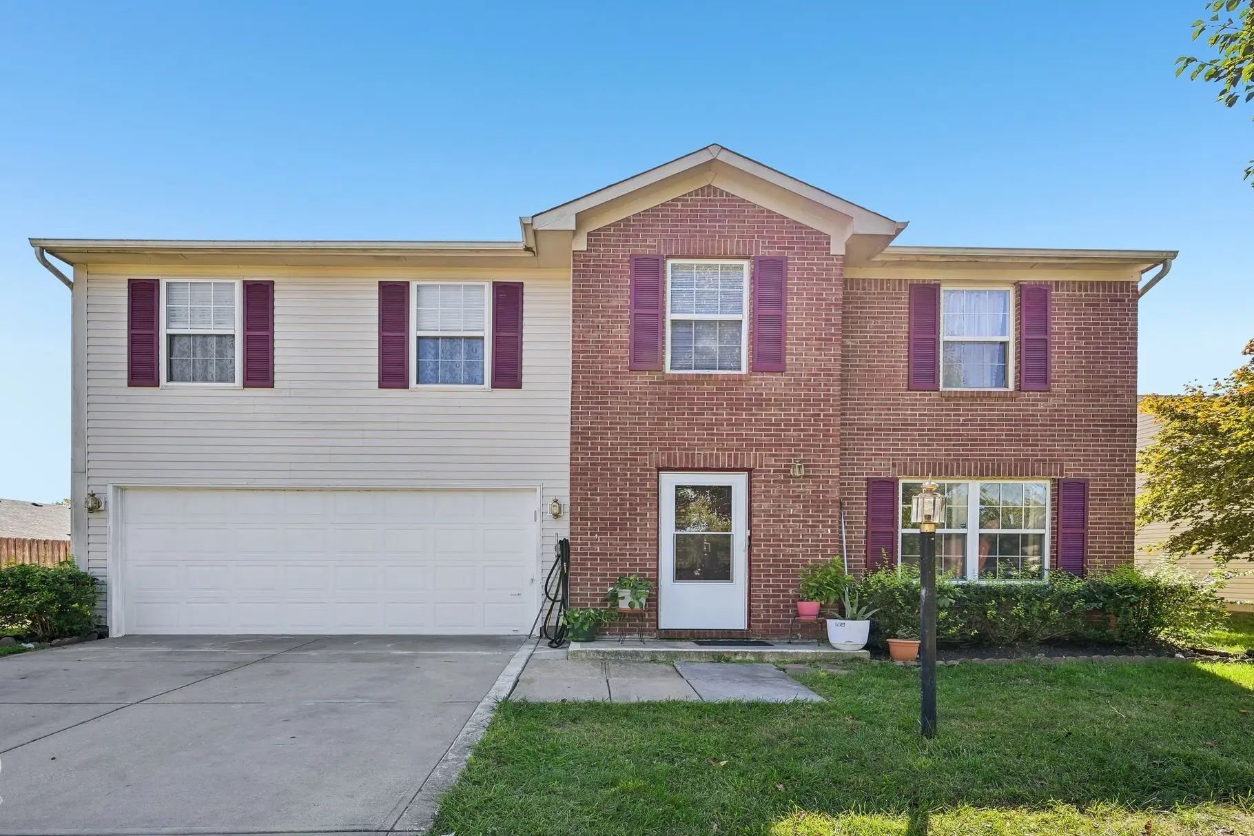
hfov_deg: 89.9
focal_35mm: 18
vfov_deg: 67.2
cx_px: 595
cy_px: 370
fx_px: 627
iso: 100
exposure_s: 1/100
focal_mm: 16
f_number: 8
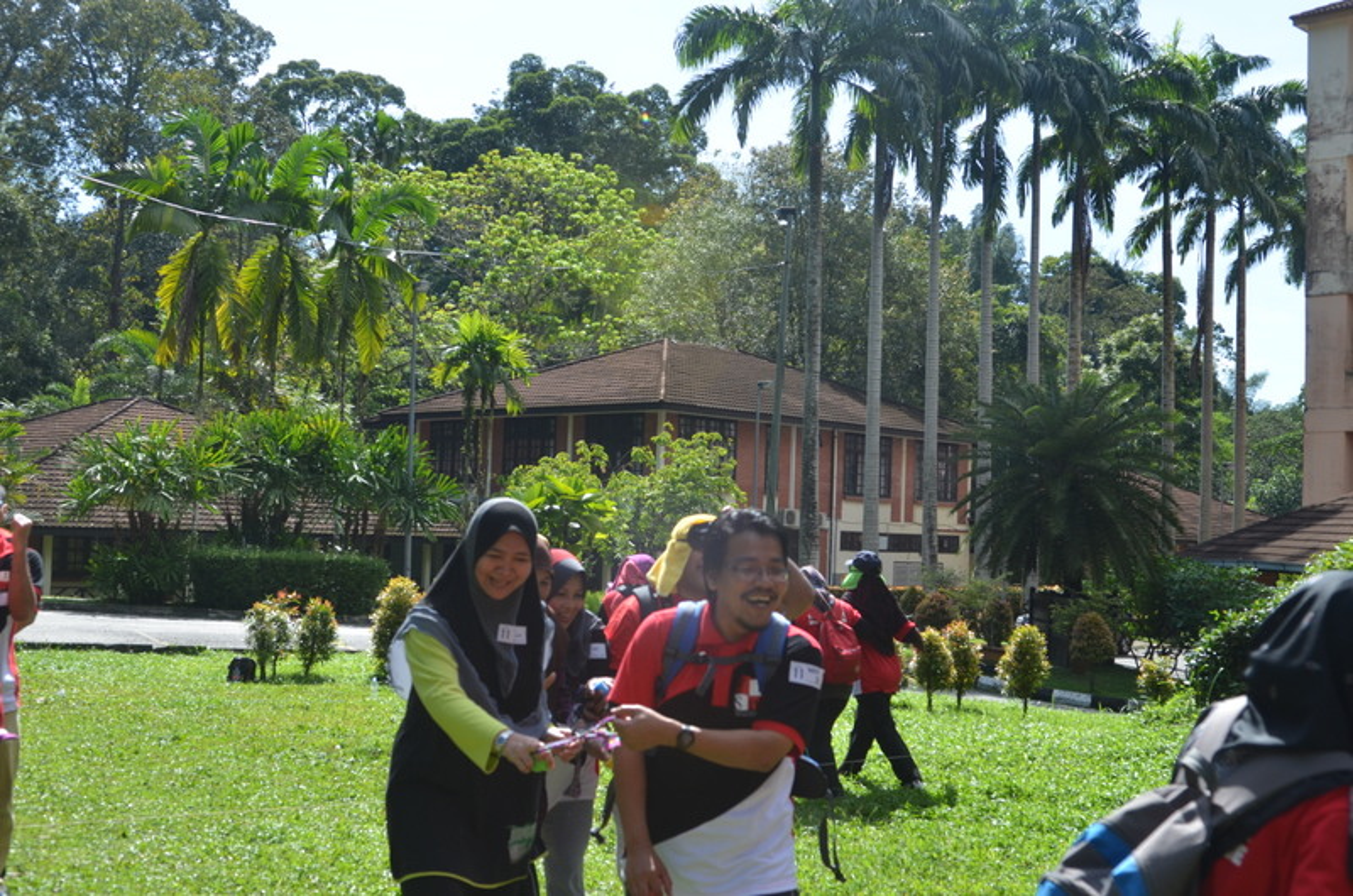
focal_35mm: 42
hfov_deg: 46.5
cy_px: 448
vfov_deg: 31.8
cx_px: 676
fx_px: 1575
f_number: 5
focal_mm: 28
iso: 250
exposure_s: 1/800
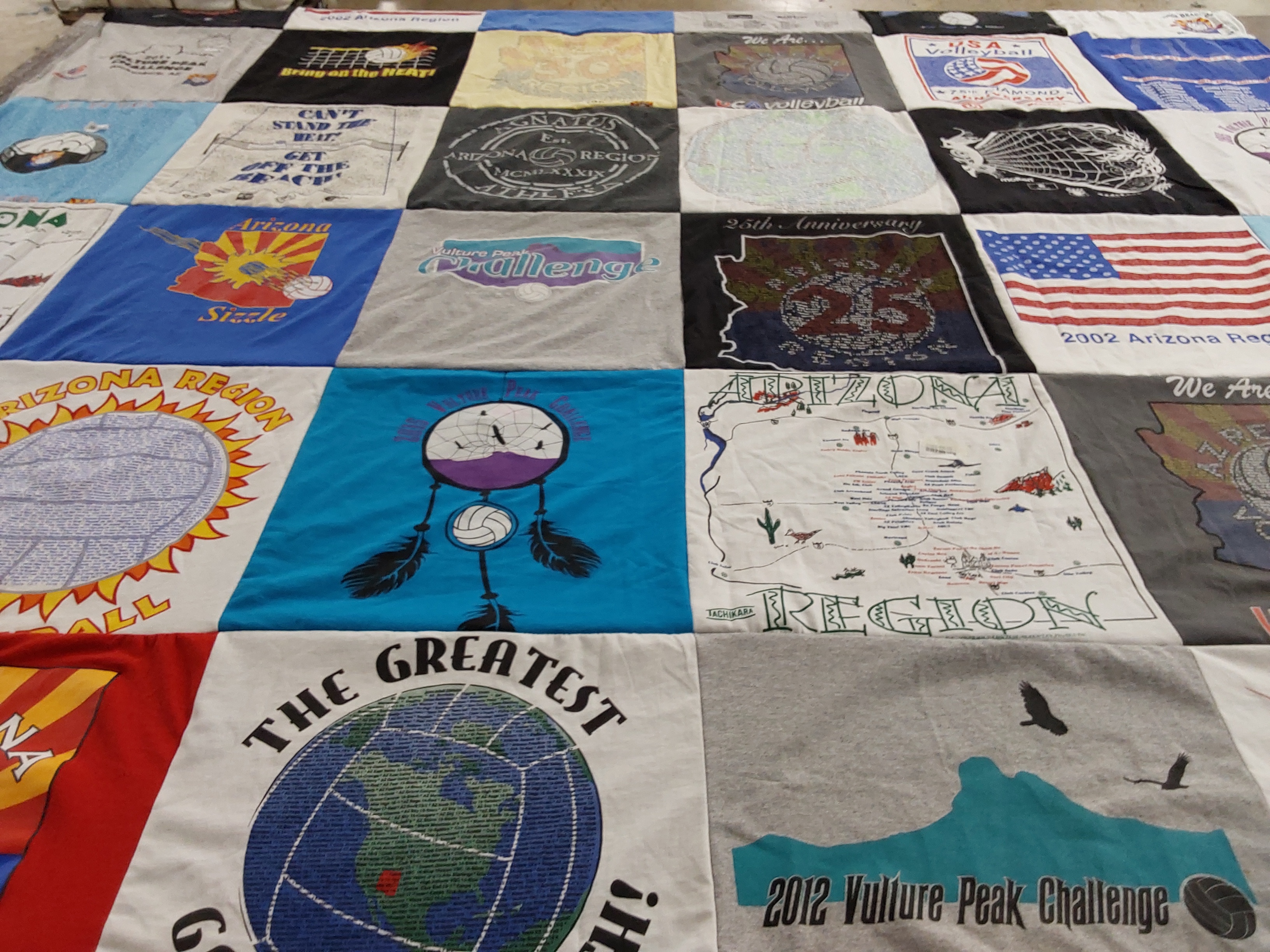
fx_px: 1027
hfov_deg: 63.4
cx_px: 635
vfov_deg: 49.7
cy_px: 476
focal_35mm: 28
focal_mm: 2.91
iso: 80
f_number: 1.9
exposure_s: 1/60
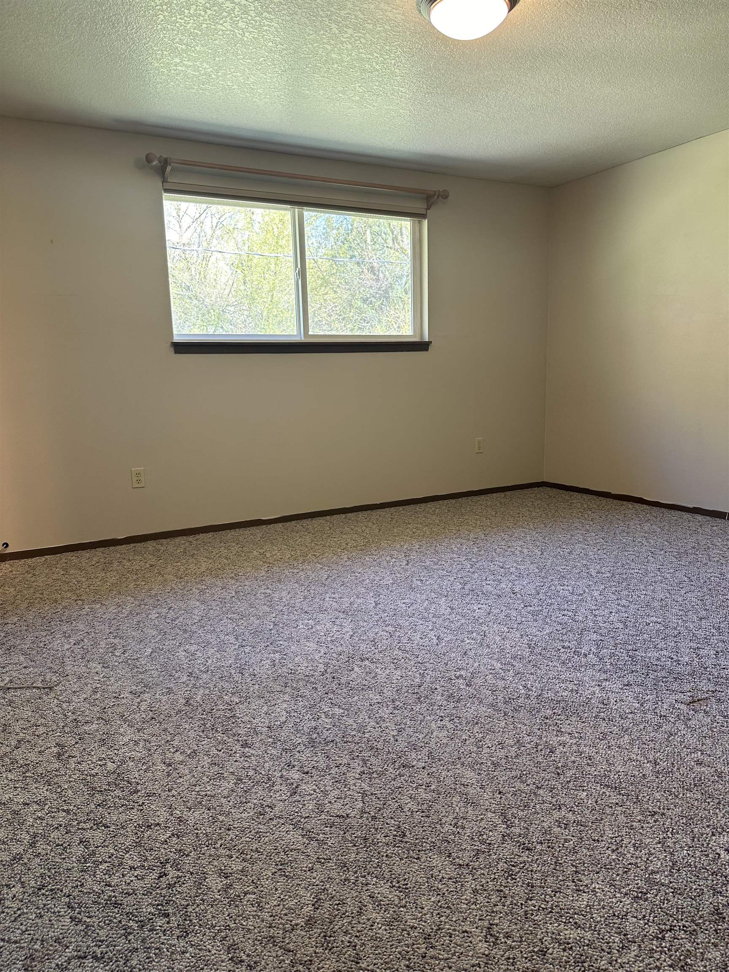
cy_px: 486
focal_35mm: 24
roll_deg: +1.9
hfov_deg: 56.8
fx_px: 674
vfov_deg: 71.6
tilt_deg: -9.1
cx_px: 364
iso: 125
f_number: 1.78
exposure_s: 1/60
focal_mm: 6.86
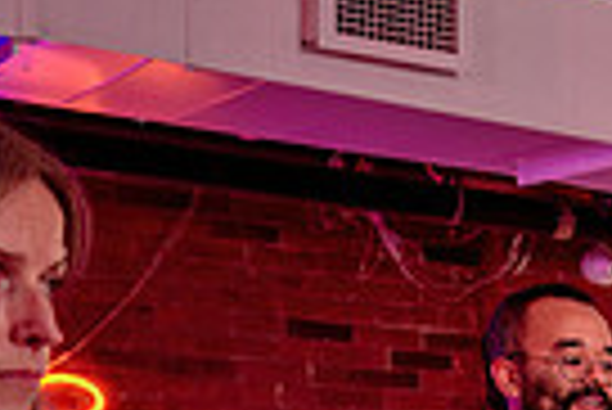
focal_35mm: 119
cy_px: 669
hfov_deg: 14.2
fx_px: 2025
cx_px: 1246
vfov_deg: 11.0
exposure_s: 1/60
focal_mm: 28
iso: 500
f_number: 3.2
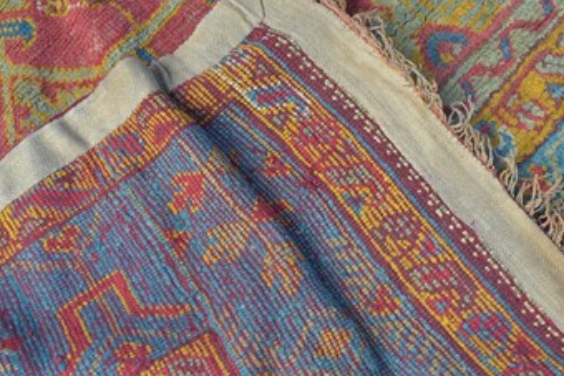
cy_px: 188
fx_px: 940
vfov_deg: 22.6
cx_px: 274
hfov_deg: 33.4
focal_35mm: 60
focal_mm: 34
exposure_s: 1/400
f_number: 10
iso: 800
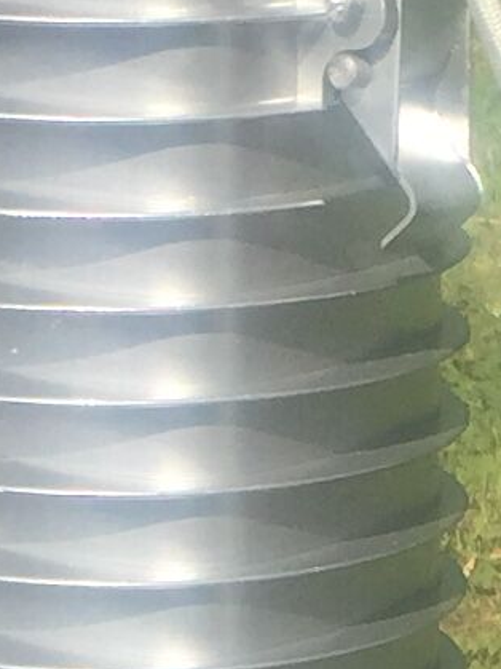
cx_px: 361
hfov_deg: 6.6
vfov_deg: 8.5
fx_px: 4363
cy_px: 1110
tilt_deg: -24.8
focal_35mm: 226
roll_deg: +2.5
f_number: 2.2
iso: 32
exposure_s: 1/1582
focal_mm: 4.15
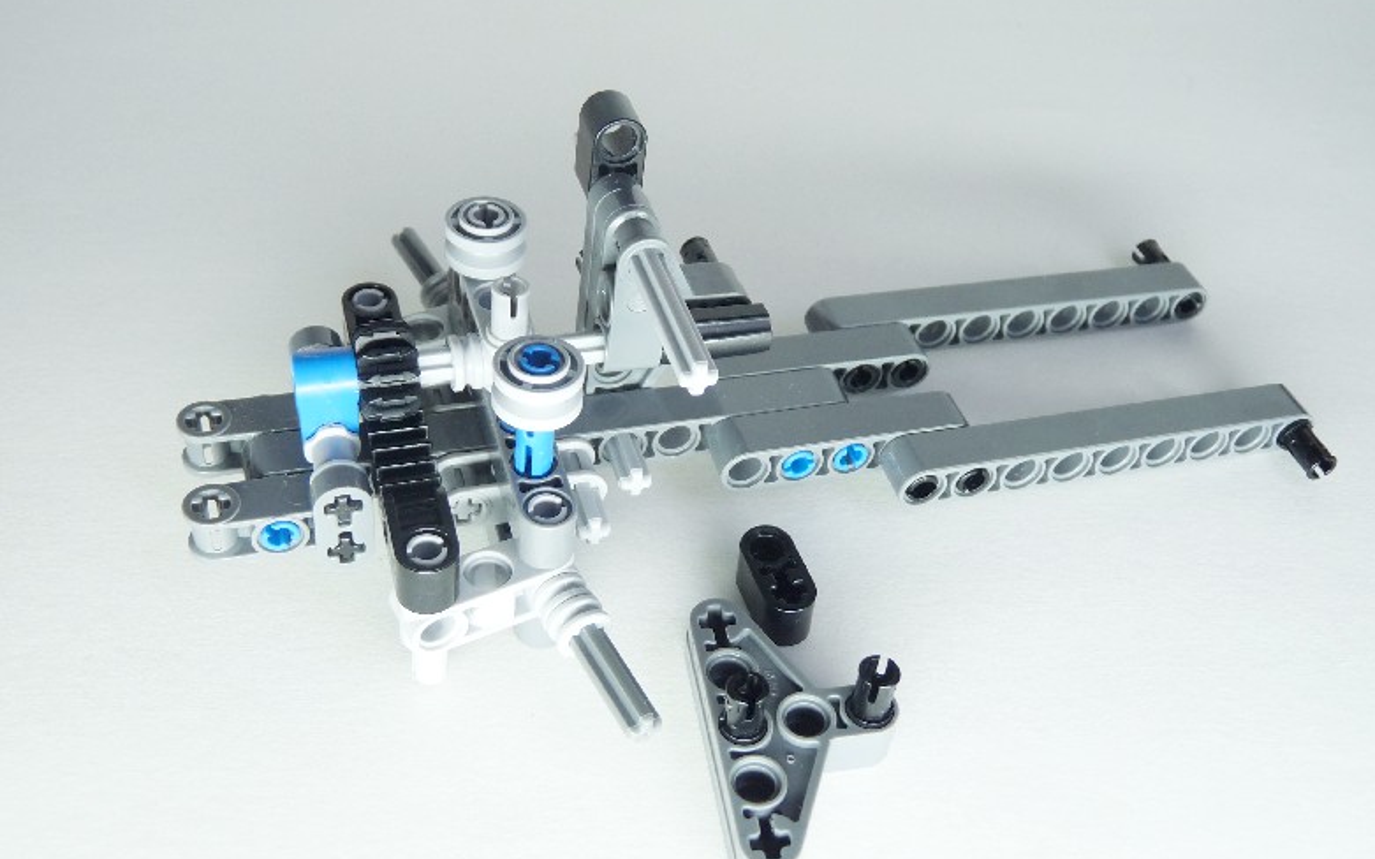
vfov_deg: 33.6
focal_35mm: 38
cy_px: 419
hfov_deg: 51.5
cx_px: 676
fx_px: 1424
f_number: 3
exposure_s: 1/30
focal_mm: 6.2
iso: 125
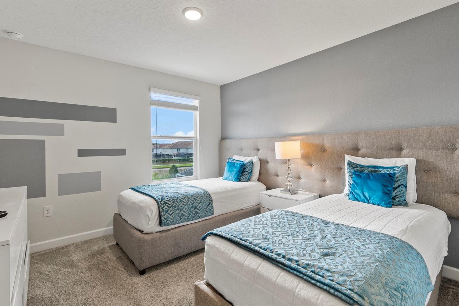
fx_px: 217
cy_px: 146
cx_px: 231
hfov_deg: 93.3
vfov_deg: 70.4
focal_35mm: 17
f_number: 8
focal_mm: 16
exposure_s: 1/8
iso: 400
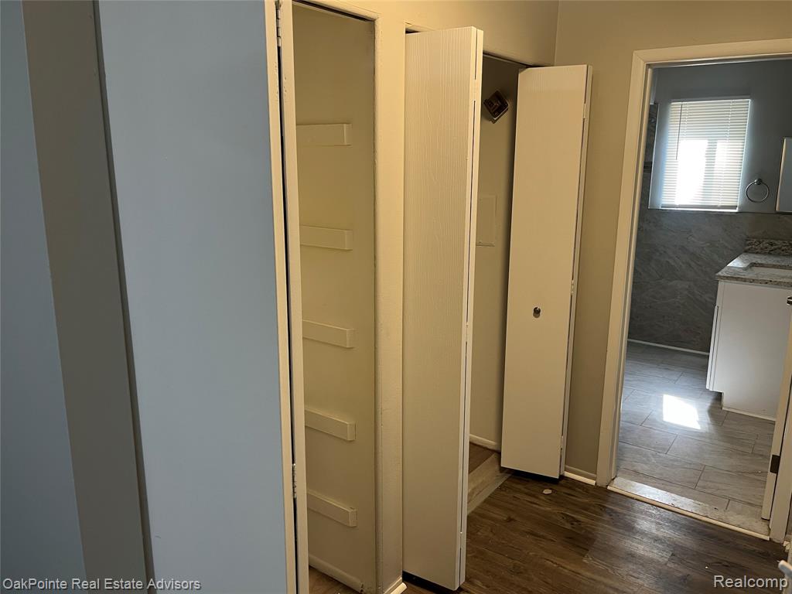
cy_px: 297
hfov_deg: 67.3
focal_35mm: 26
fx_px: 595
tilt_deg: -12.3
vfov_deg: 53.1
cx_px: 396
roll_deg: -0.1
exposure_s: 1/60
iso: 100
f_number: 1.6
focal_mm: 5.1
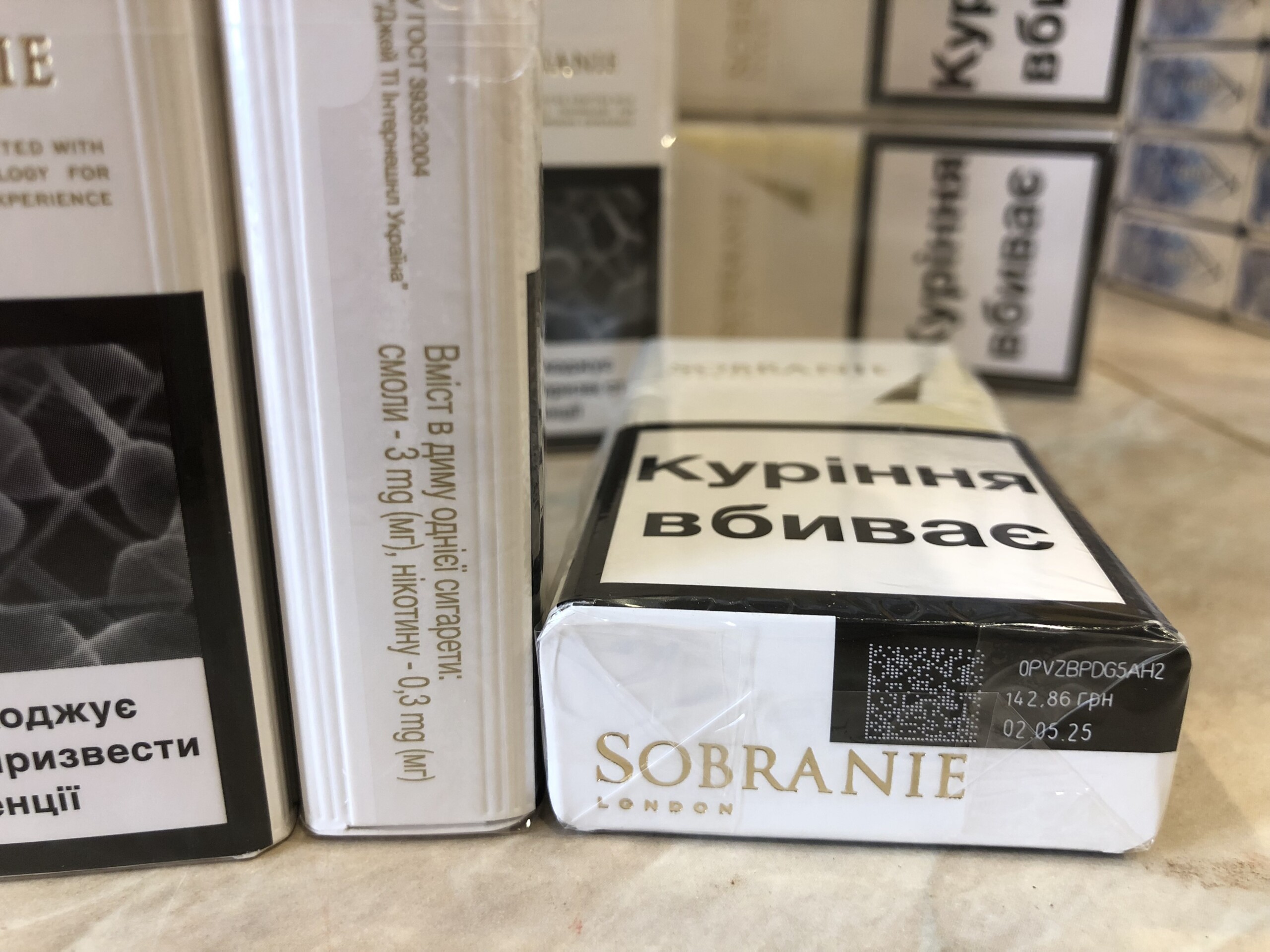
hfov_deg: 63.4
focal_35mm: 28
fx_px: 1027
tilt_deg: -19.8
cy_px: 476
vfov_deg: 49.7
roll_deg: +0.4
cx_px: 635
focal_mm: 4
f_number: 1.8
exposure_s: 1/20
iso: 40
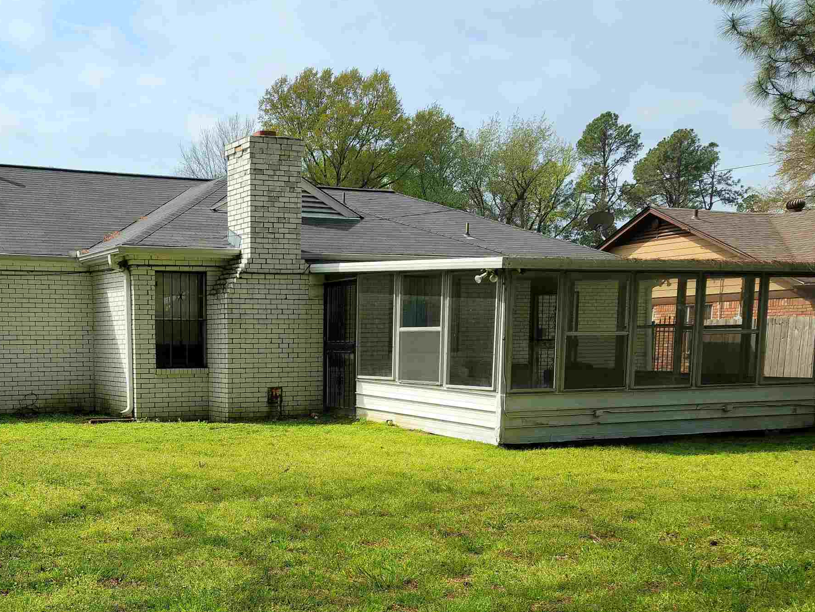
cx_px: 206
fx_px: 1013
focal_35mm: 43
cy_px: 480
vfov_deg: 32.8
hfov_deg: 42.5
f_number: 1.8
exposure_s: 1/1250
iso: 20
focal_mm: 7
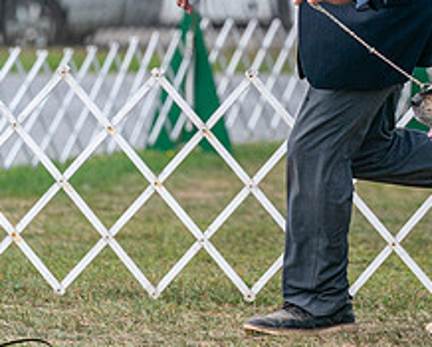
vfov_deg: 3.1
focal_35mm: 505
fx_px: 6465
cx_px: 479
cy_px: 4
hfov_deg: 3.8
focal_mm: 174
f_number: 4
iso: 400
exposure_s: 1/2000
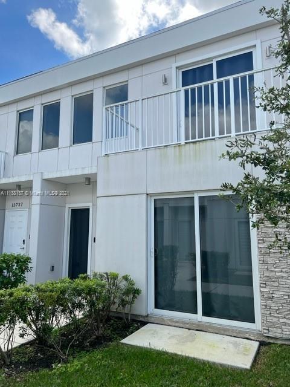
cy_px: 194
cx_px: 145
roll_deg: -1.4
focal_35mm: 26
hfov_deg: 53.1
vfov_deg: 67.3
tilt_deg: +8.0
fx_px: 290
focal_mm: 5.7
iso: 50
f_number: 1.5
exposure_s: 1/2008
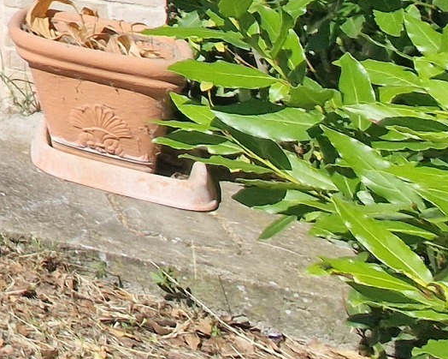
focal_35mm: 62
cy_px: -352
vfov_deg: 17.7
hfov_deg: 15.5
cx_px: -616
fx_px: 822
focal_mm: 2.2
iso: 50
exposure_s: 1/1856
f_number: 2.2
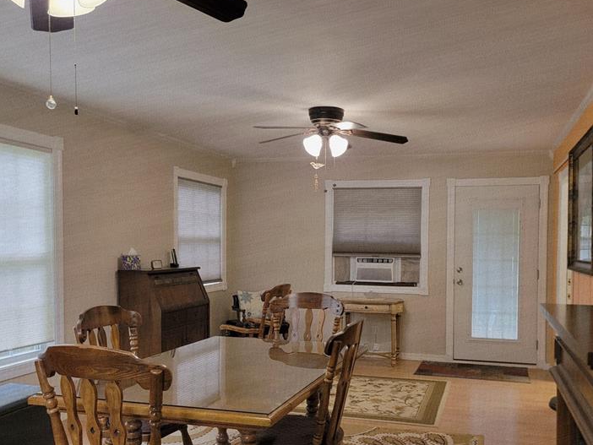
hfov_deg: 52.5
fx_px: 600
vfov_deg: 40.6
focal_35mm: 35
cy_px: 258
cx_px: 324
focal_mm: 6.7
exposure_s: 1/120
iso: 320
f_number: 1.8
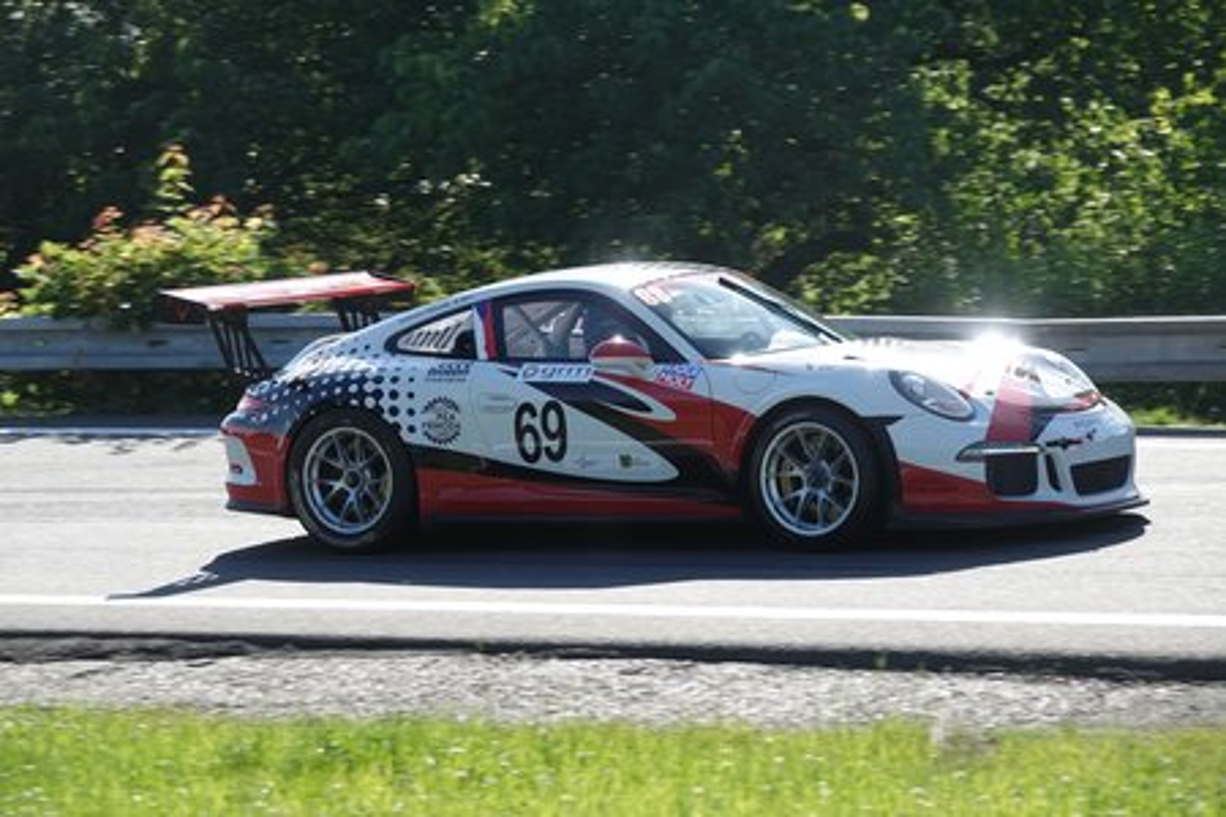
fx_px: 4733
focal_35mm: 139
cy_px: 408
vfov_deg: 9.9
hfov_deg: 14.8
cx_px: 613
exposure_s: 1/800
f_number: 4
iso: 160
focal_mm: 51.14
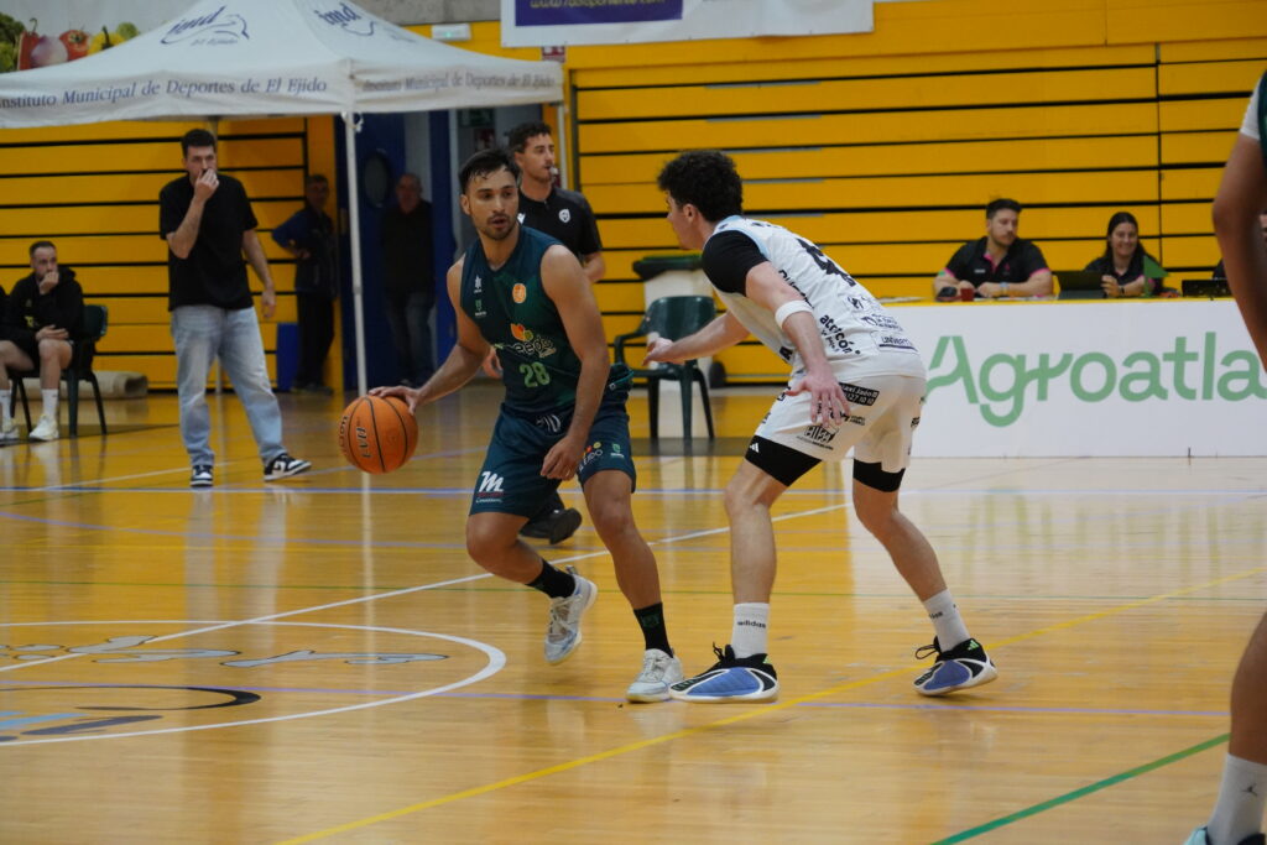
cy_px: 422
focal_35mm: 122
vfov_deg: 11.2
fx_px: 4294
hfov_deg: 16.8
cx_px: 634
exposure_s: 1/1250
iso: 12800
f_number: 6.3
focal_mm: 122
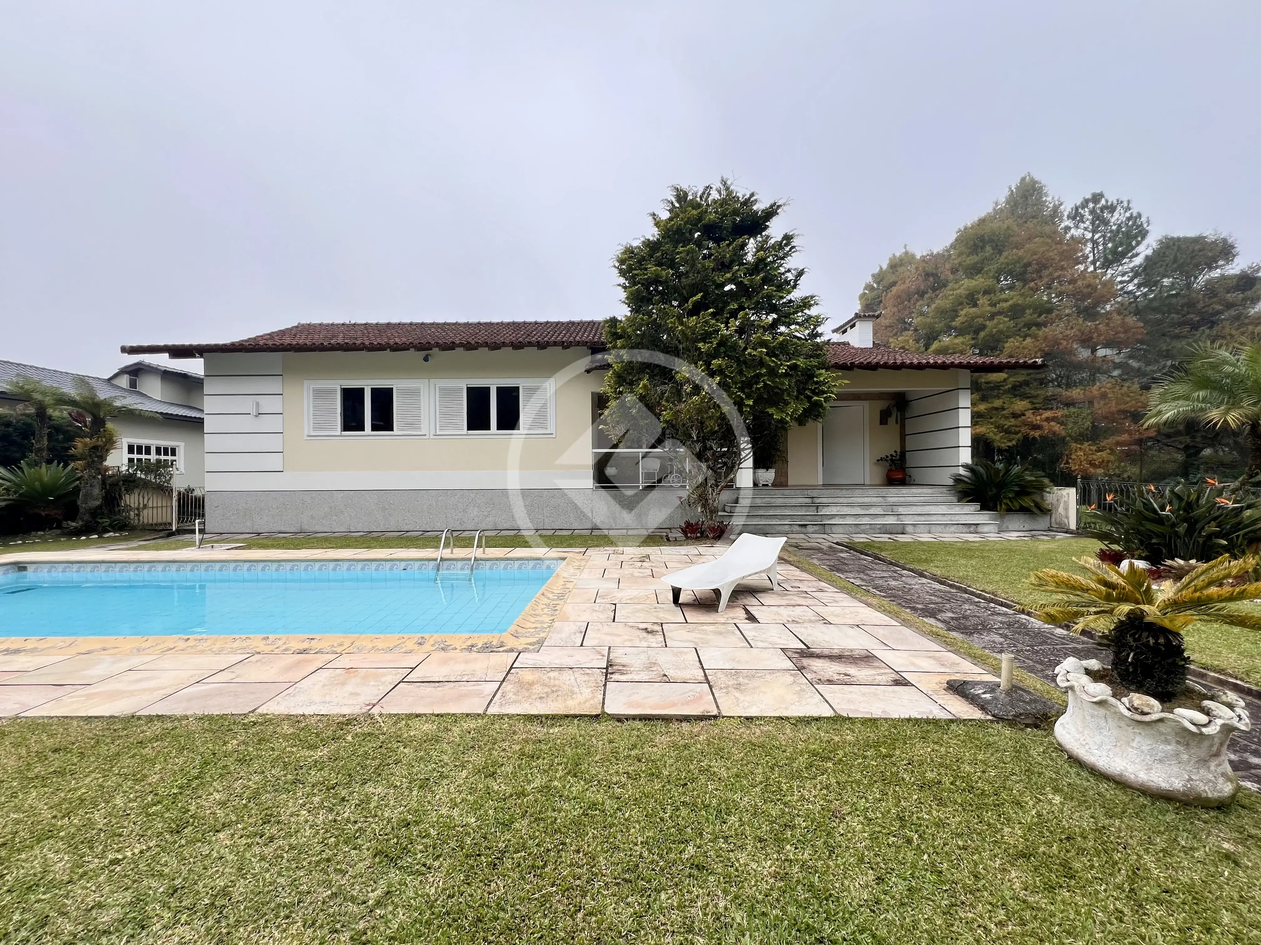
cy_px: 472
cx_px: 630
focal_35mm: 13
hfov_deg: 106.2
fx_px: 474
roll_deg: +0.8
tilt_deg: +0.0
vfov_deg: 89.9
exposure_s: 1/386
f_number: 1.8
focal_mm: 1.57
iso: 32
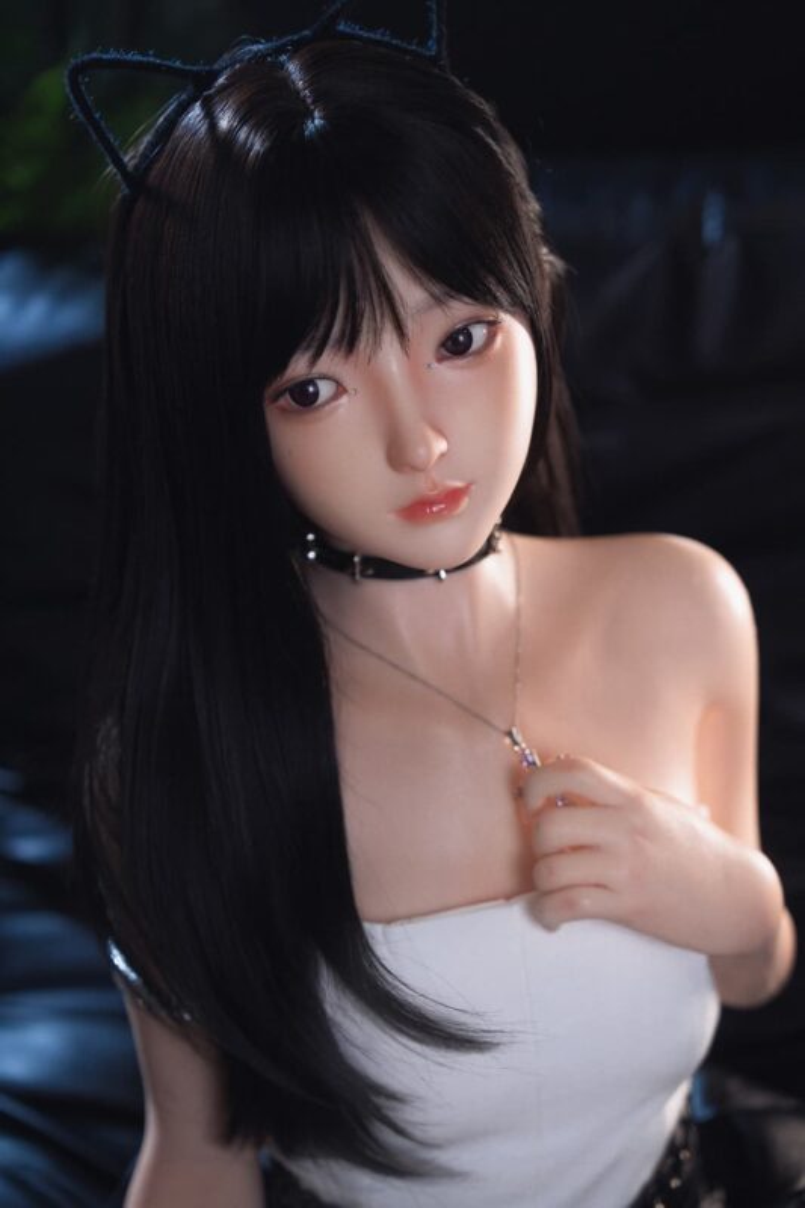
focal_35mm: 70
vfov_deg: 28.8
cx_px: 402
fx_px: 2349
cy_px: 604
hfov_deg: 19.4
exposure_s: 1/160
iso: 400
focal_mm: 70
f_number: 2.8
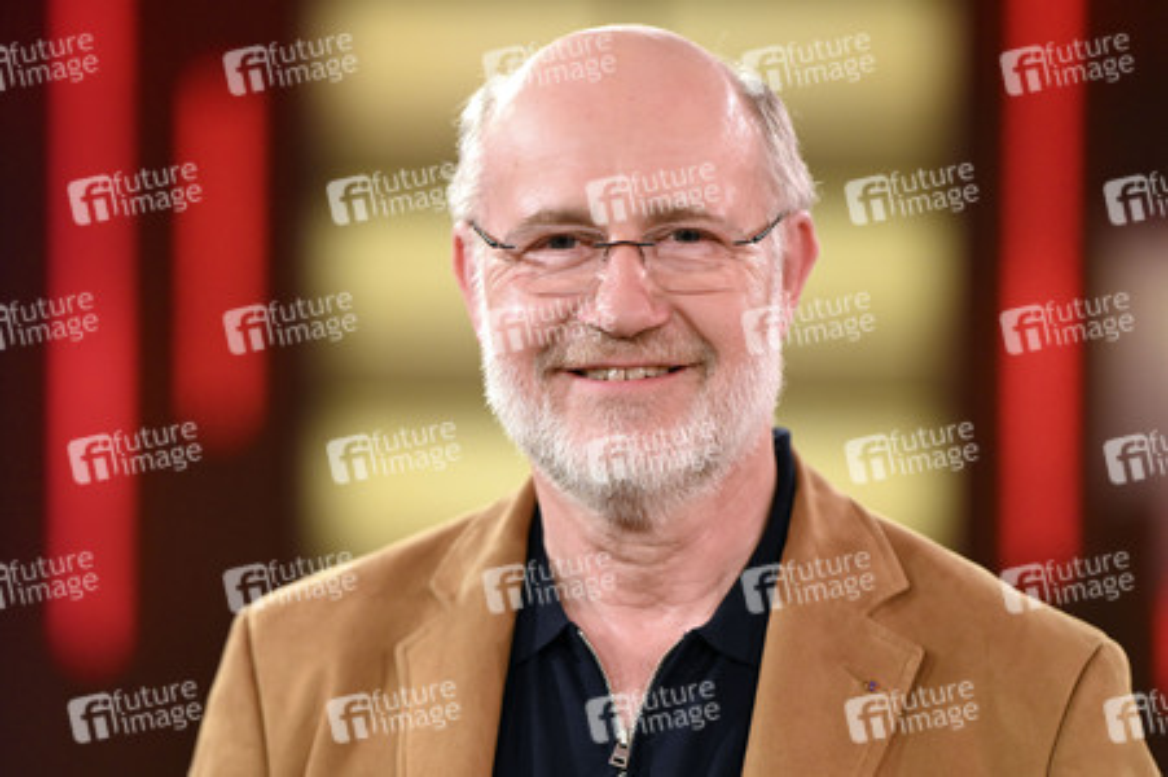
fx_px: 4377
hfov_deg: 15.2
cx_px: 584
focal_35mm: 135
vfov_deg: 10.1
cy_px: 388
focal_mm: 135
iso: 1600
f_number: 2
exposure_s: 1/400
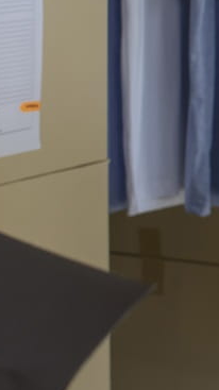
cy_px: 7
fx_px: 2068
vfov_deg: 10.7
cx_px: 761
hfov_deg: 5.5
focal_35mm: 200
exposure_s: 1/80
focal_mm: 35
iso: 200
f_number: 5.6
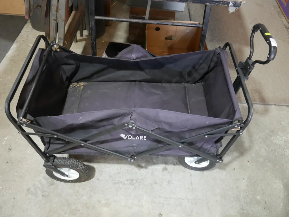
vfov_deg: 46.8
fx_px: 251
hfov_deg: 59.9
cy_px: 108
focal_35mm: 30
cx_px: 144
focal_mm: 15
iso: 640
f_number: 3.6
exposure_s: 1/60
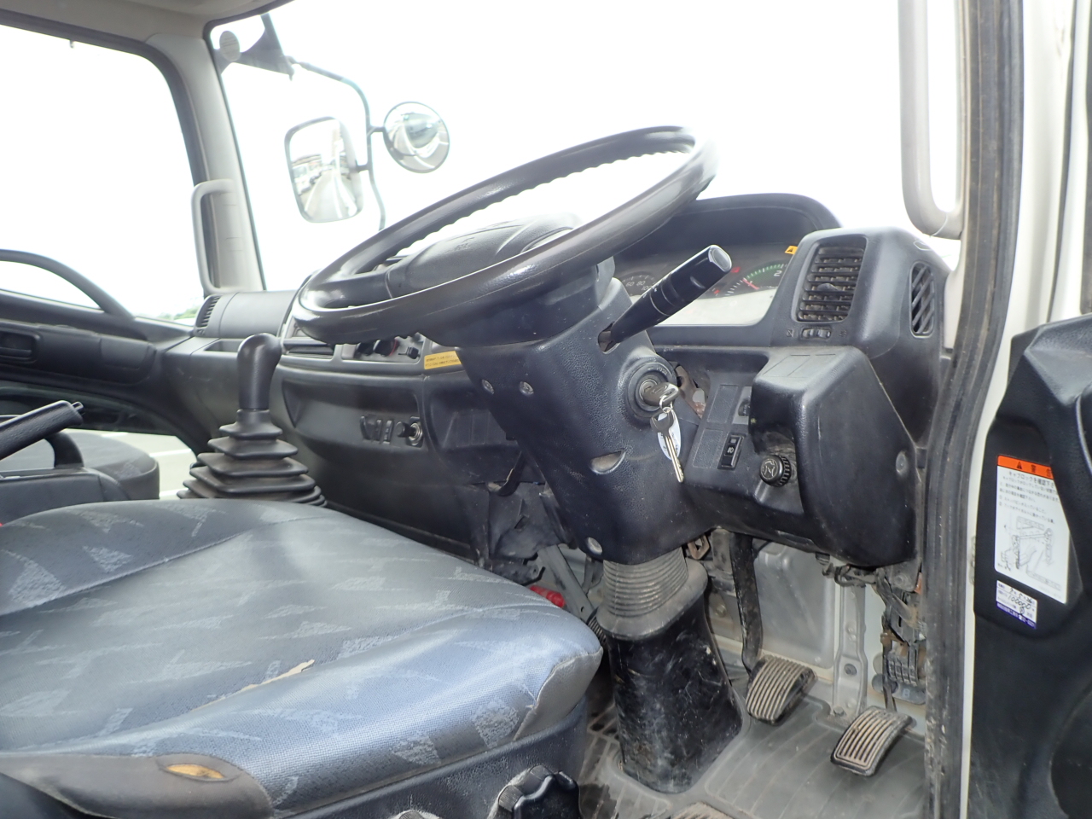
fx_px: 789
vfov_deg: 54.9
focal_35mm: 25
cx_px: 546
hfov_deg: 69.4
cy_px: 410
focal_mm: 4.5
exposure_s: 1/160
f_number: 2.8
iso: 100
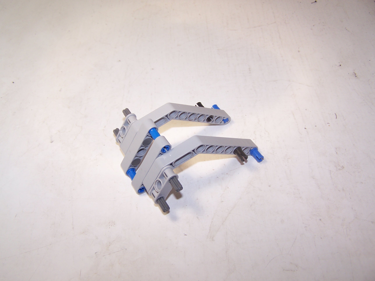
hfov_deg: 49.0
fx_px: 412
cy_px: 140
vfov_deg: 37.7
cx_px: 188
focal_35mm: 38
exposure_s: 1/90
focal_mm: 6.3
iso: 80
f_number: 2.8
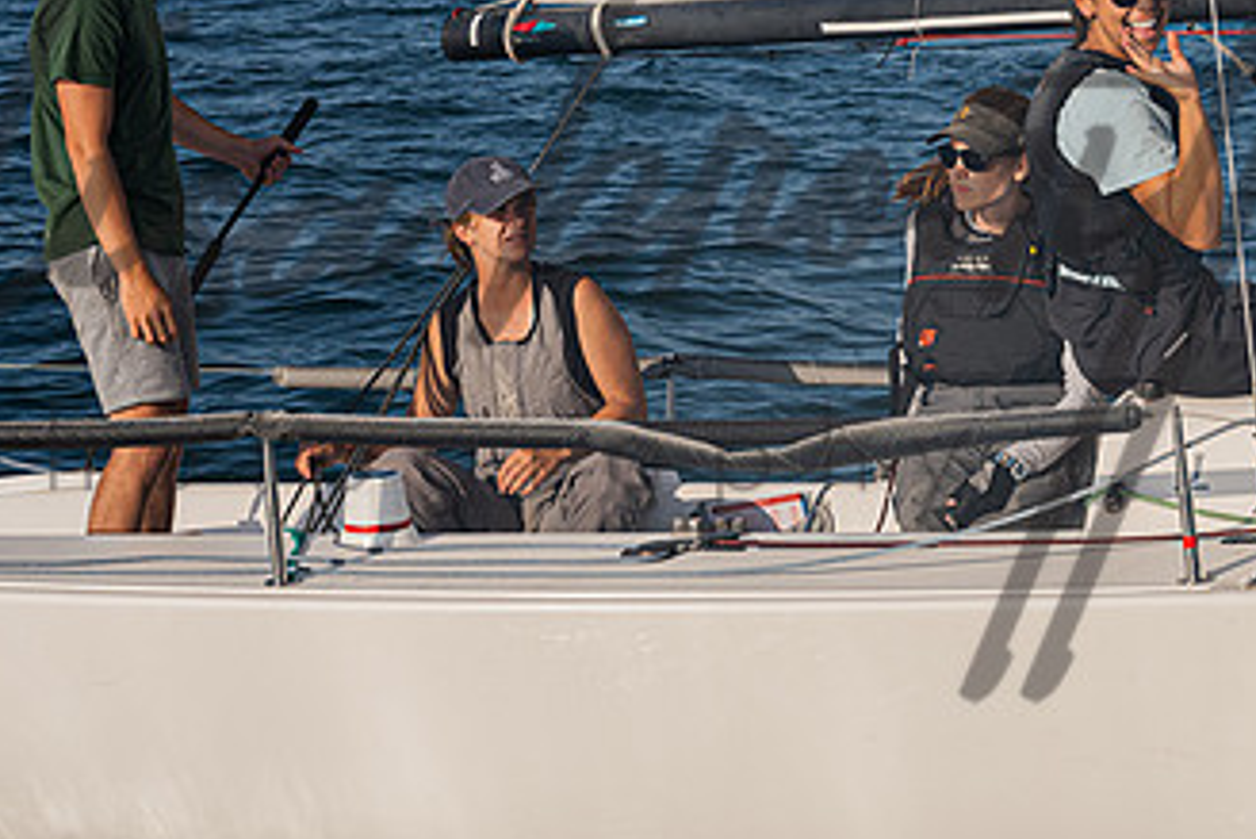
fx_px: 4991
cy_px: 0
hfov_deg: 14.2
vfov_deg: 9.5
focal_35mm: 143
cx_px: 1048
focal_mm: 65
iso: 400
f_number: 6.3
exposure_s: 1/1250
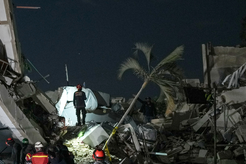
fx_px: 622
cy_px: 104
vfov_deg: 15.0
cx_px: -12
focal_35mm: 91
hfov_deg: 21.4
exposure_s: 1/15
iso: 2500
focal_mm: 35
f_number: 1.4
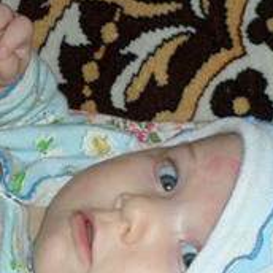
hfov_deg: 6.5
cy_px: 214
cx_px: 102
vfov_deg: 6.5
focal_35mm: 270
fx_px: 2409
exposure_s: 1/60
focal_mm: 21
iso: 200
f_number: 5.4
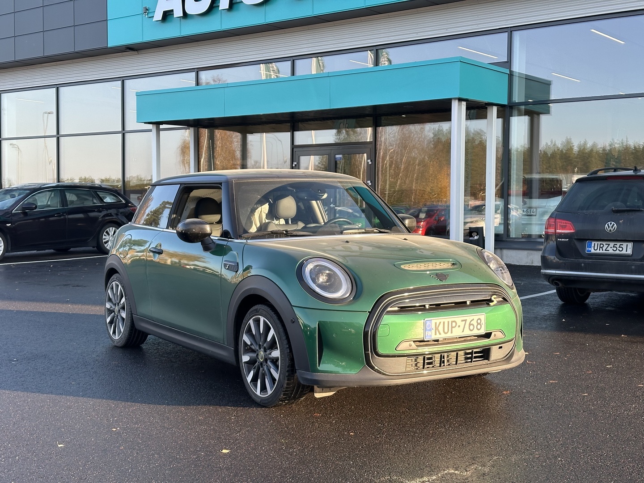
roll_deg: +0.0
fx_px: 893
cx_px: 322
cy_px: 242
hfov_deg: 39.7
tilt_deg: -2.1
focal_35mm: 48
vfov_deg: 30.3
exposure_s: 1/608
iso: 64
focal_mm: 6.86
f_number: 1.78
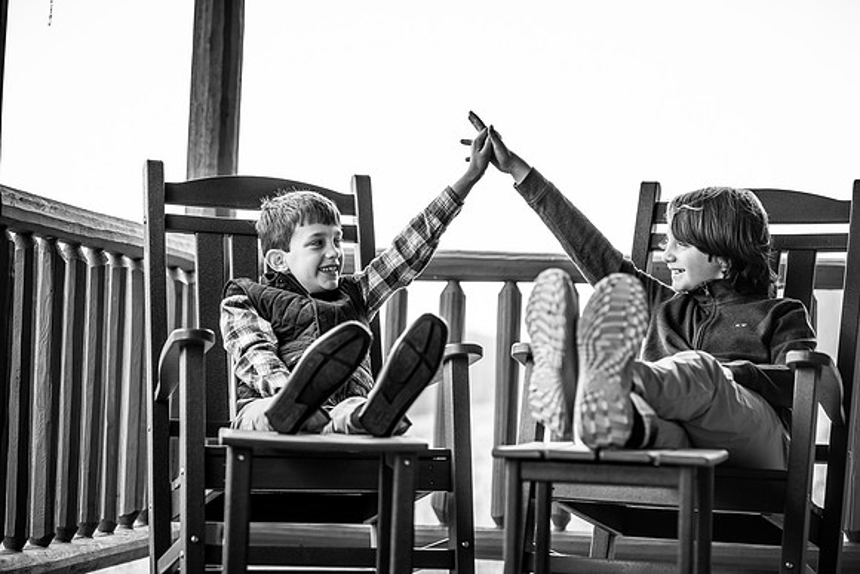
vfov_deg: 16.1
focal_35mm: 85
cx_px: 430
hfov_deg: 23.9
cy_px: 287
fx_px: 2031
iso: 320
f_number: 2.5
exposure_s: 1/320
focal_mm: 85
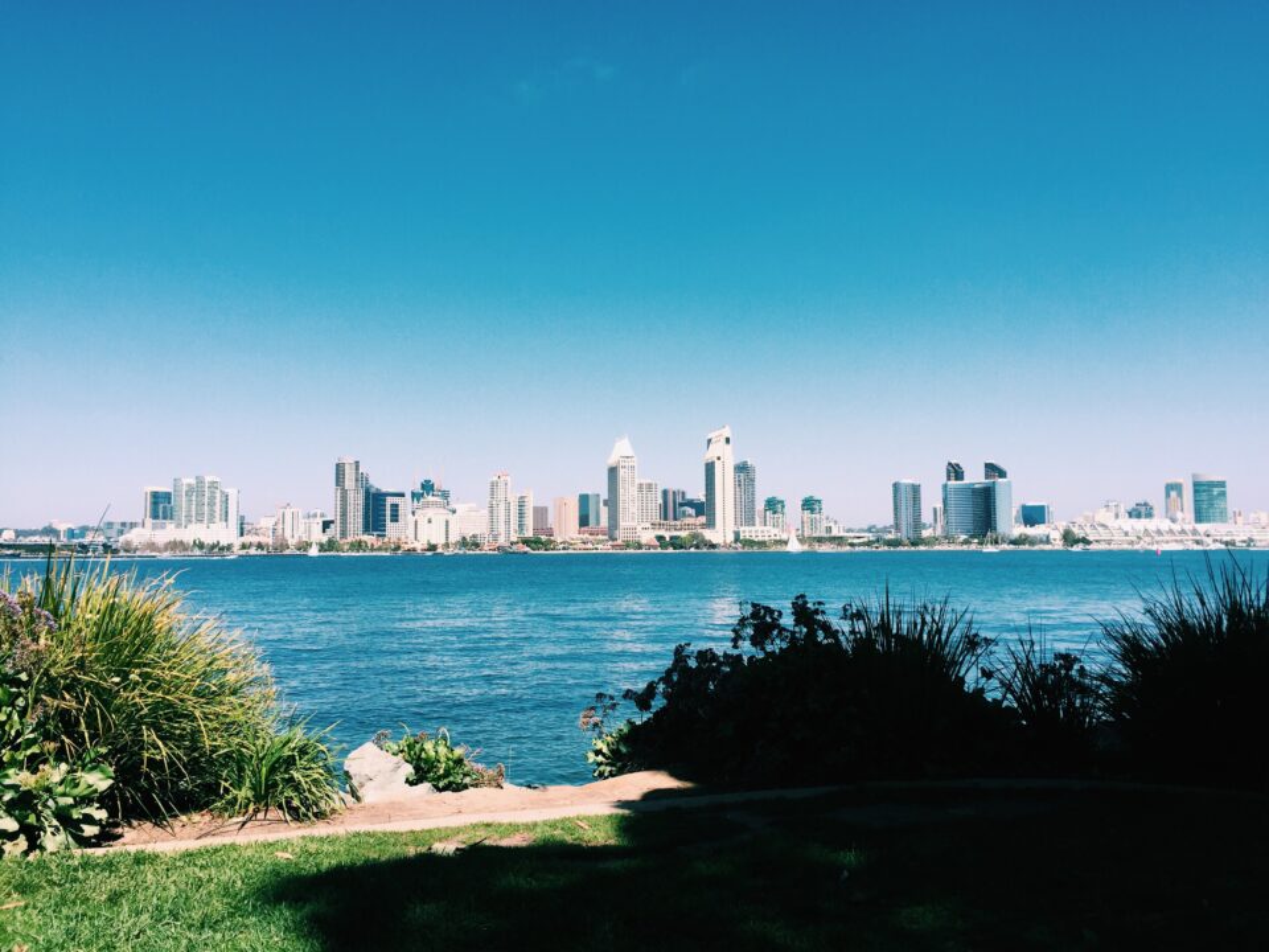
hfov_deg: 61.7
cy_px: 476
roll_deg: -0.4
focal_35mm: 29
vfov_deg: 48.2
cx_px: 634
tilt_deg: +3.6
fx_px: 1063
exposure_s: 1/1980
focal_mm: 4.15
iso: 32
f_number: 2.2
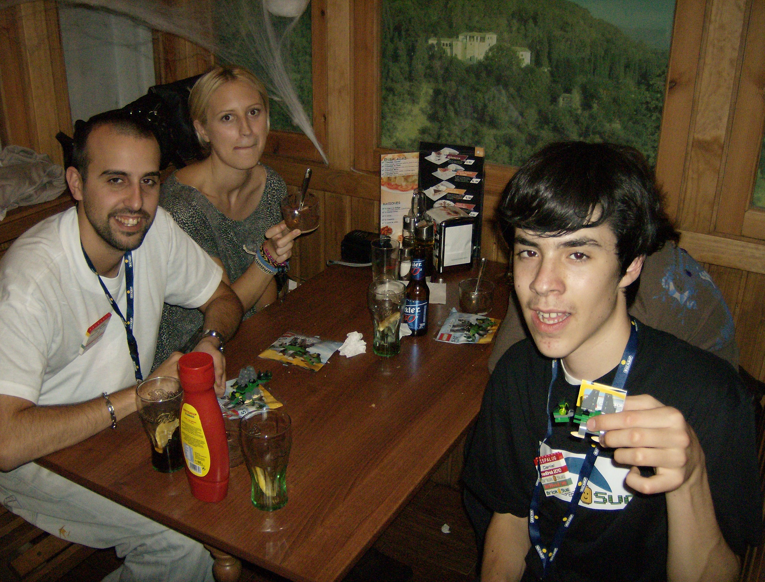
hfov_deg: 51.1
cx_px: 382
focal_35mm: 36
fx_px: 799
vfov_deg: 40.0
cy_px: 291
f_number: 2.8
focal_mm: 6
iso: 200
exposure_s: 1/60
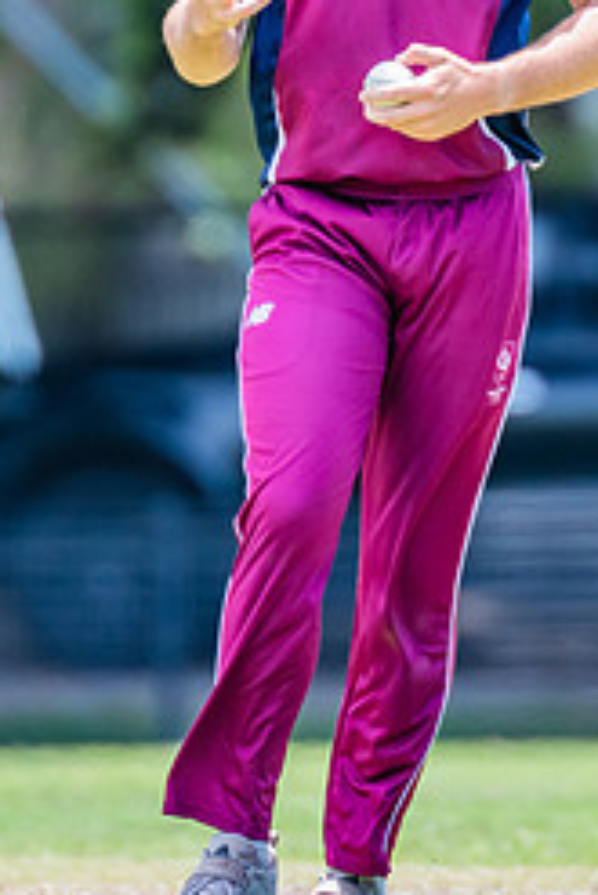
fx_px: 42171
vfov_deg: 1.2
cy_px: 272
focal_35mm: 1695
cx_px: 277
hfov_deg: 0.8
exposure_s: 1/1000
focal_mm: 600
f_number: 6.3
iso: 800
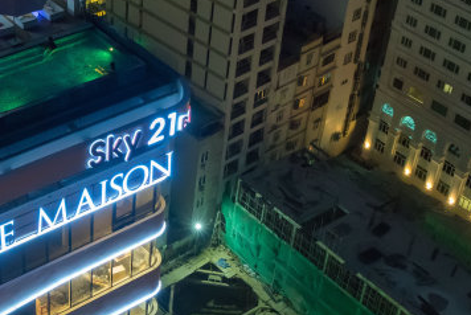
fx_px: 903
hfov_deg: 28.8
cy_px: 136
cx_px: 127
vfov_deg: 19.8
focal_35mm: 69
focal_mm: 24
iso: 6400
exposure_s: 1/160
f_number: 4
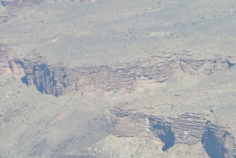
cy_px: 156
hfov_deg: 2.6
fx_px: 5104
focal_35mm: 778
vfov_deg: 1.8
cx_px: 235
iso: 50
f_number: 5.3
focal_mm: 71.2
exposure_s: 1/265
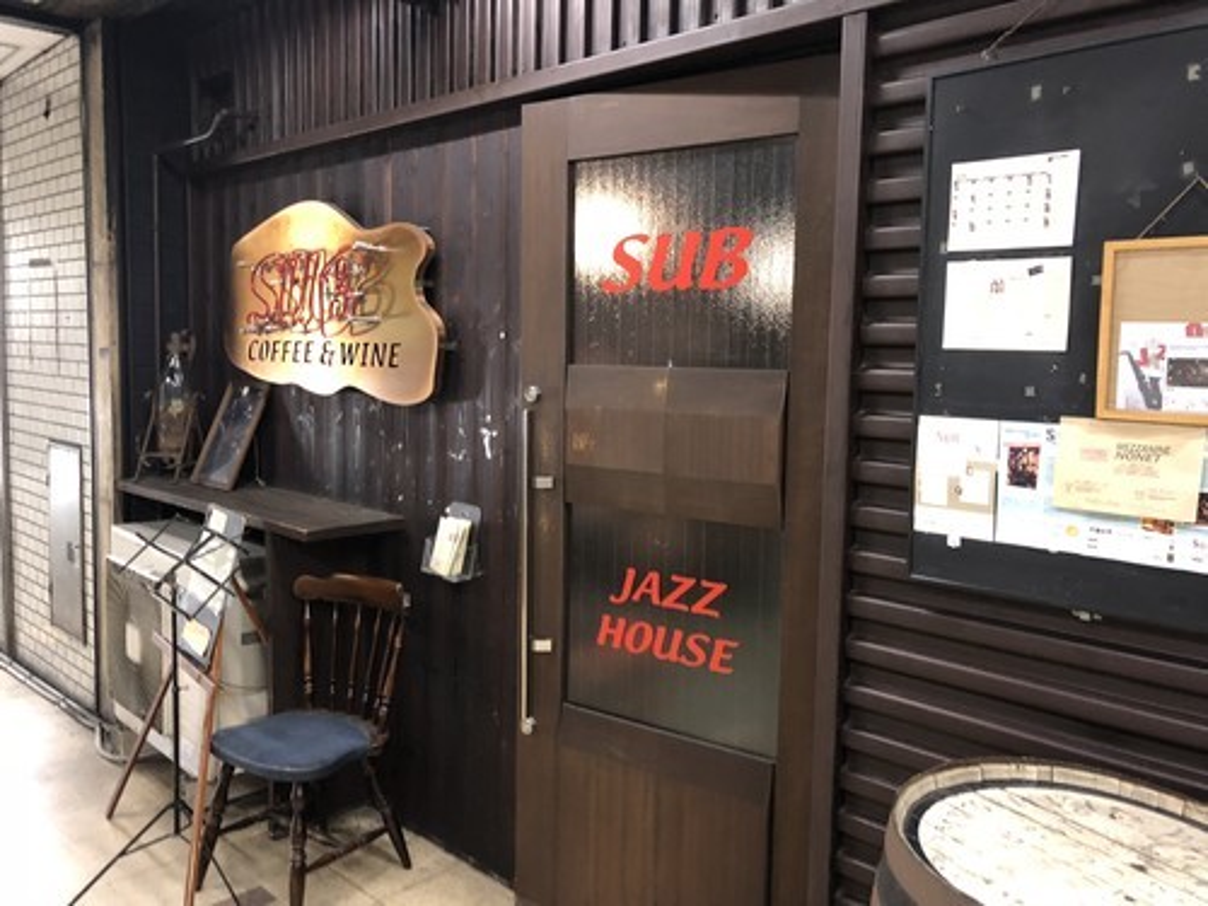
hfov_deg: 63.4
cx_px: 604
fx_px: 977
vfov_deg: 49.7
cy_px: 453
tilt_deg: -6.9
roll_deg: -0.7
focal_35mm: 28
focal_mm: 4
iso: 100
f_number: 1.8
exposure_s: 1/9
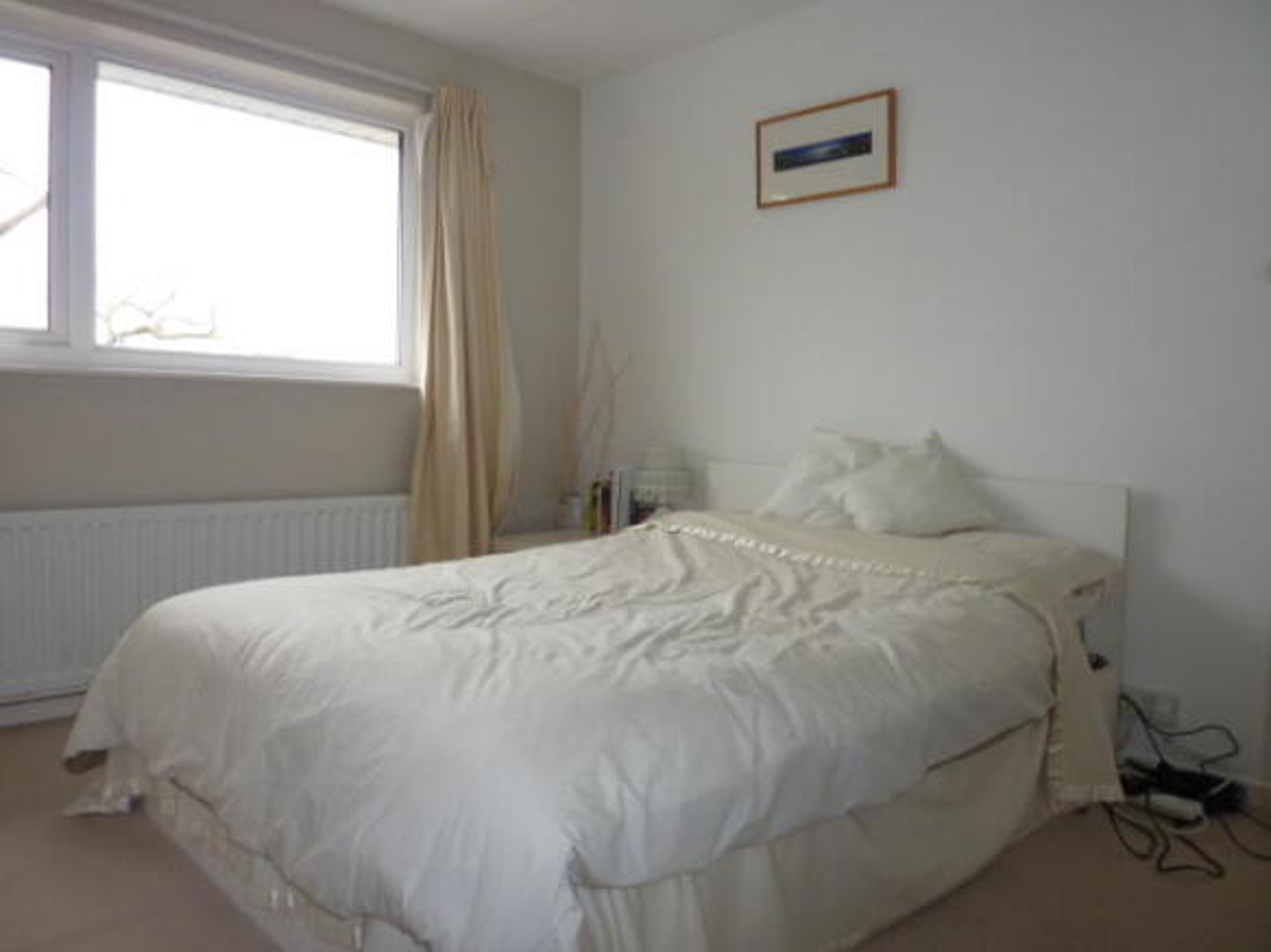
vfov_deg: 54.9
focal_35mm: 25
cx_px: 636
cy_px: 476
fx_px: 918
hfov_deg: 69.4
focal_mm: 4.1
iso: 100
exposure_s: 1/60
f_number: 3.3
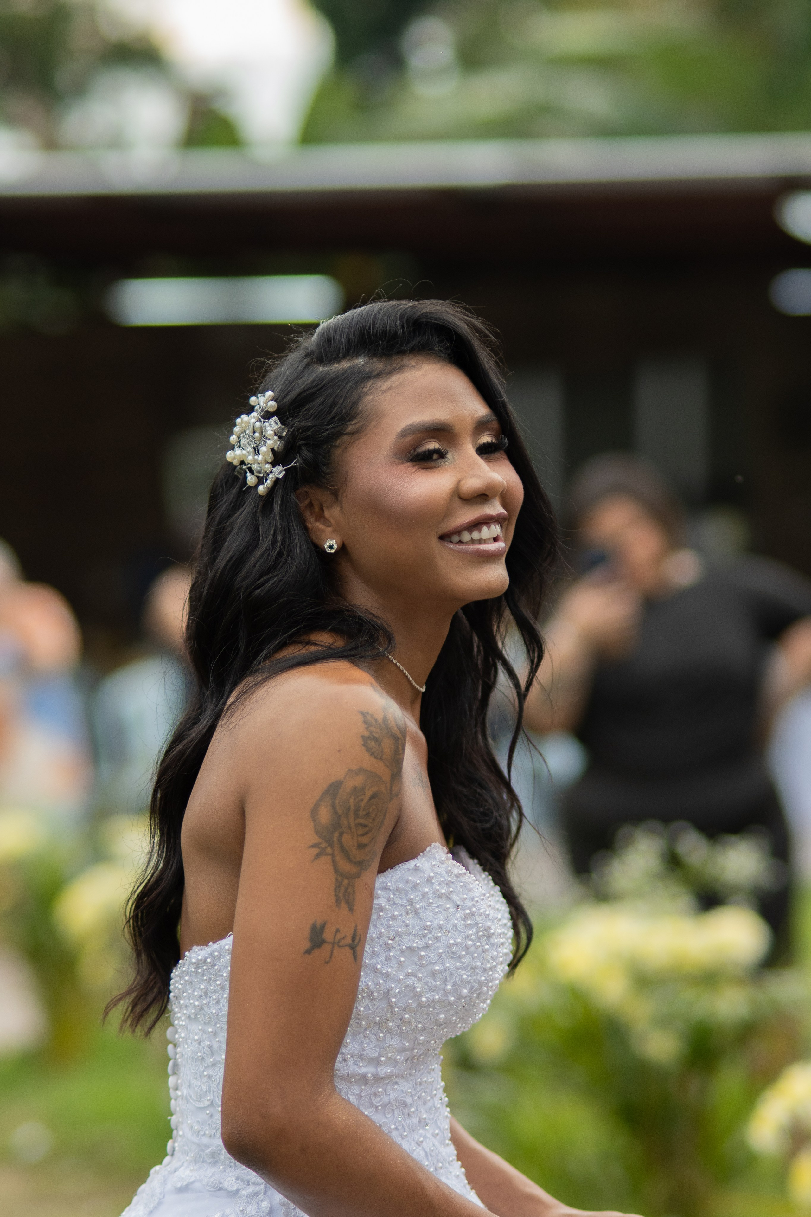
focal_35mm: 128
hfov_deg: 10.8
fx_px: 4308
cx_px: 406
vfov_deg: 16.1
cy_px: 608
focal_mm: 85
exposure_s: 1/1250
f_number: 2.2
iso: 320
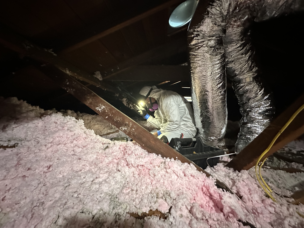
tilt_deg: +2.8
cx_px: 152
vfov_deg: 85.7
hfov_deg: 102.1
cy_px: 114
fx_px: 123
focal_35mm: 14
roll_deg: -2.9
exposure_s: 1/40
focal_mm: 2.22
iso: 1250
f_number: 2.2
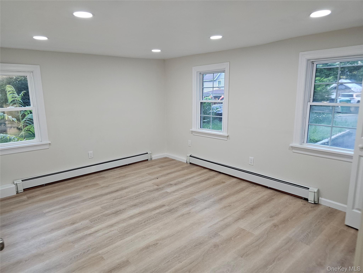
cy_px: 136
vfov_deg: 58.9
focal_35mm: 23
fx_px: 241
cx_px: 182
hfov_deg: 73.9
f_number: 1.7
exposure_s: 1/180
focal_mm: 6.3
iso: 250
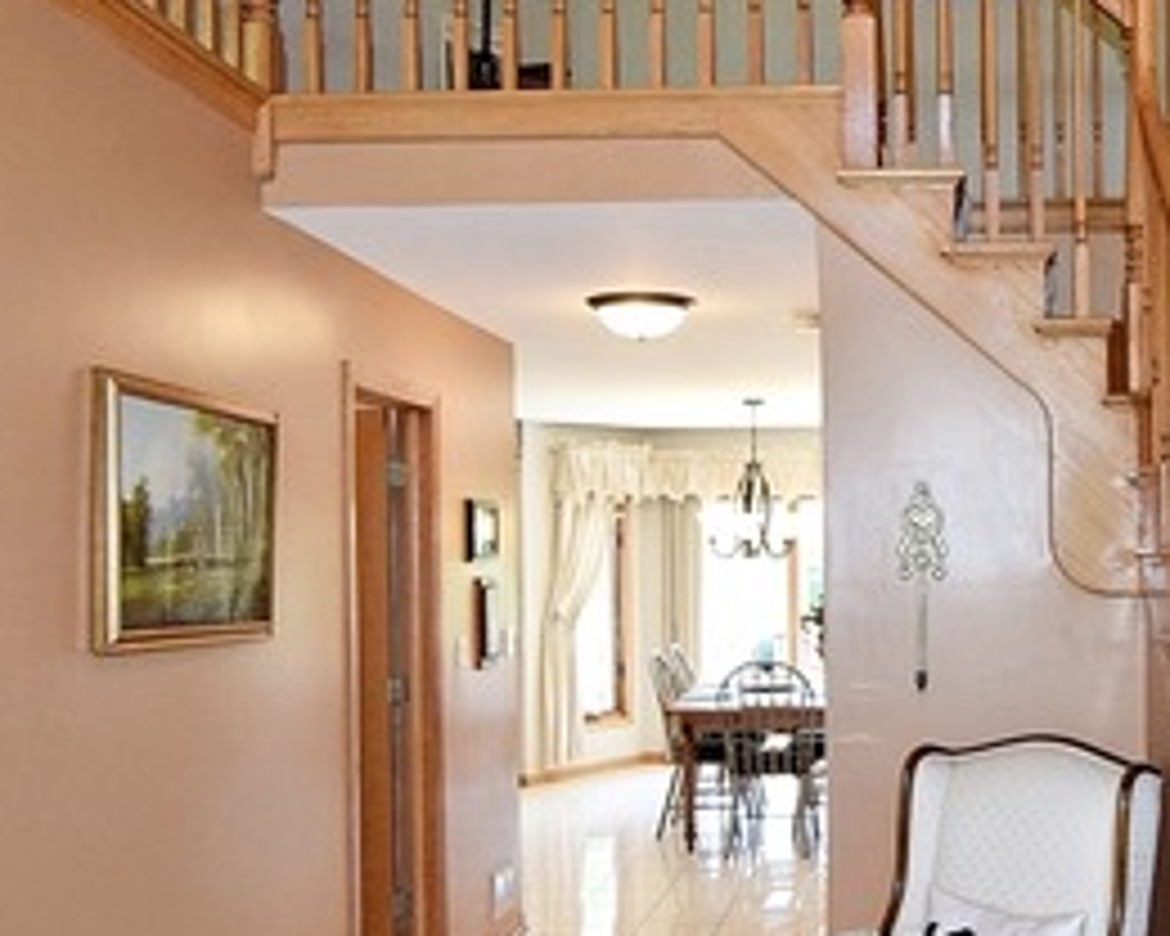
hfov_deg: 44.8
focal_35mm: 38
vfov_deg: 38.9
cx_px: 976
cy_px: 547
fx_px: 1321
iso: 800
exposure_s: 1/125
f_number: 5.6
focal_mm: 11
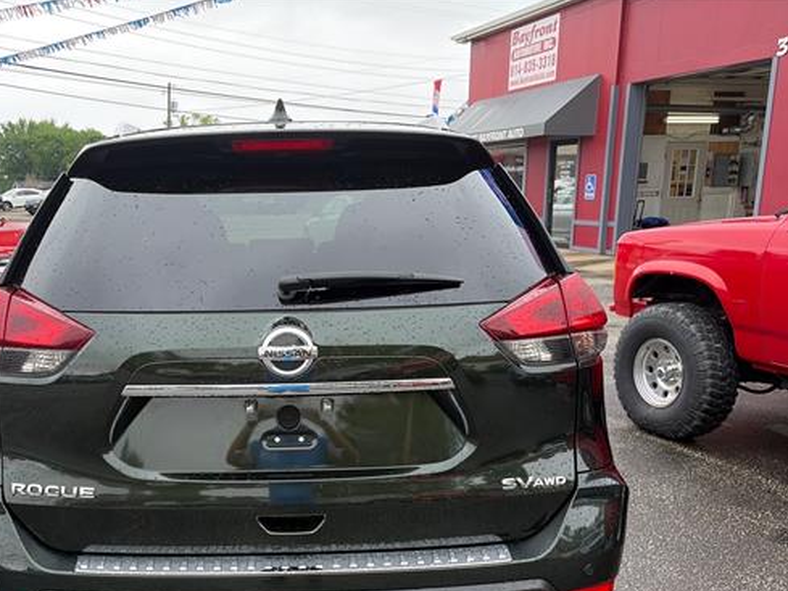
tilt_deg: -15.0
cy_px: 382
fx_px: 774
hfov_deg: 53.2
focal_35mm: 34
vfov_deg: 41.4
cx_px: 284
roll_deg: +2.8
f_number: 1.6
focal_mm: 5.96
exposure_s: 1/201
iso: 50
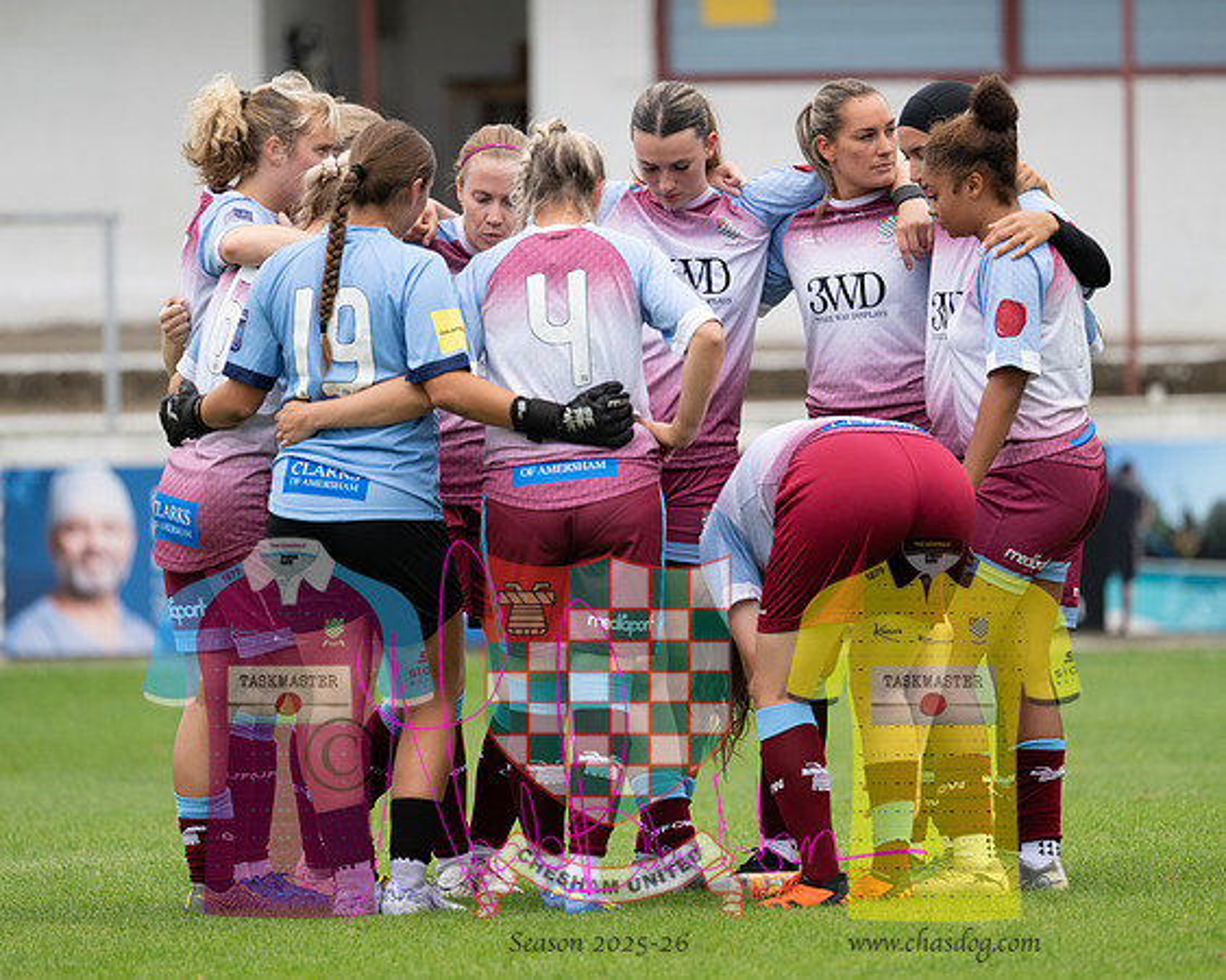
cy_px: 473
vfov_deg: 2.9
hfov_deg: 3.7
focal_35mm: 525
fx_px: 19055
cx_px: 684
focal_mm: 400
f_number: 4.5
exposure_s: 1/500
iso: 250
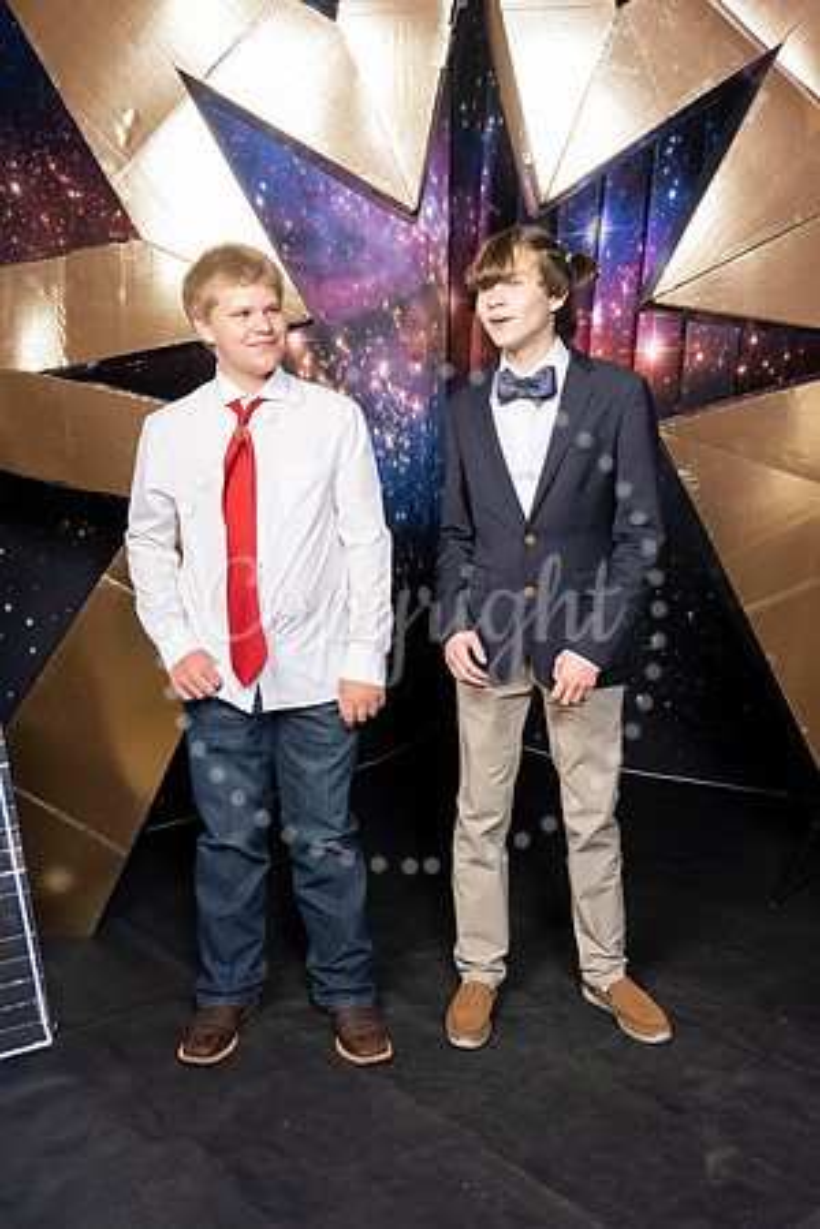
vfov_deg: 57.2
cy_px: 614
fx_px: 1127
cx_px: 410
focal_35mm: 33
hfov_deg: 40.0
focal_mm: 33
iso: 320
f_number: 9
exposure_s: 1/160
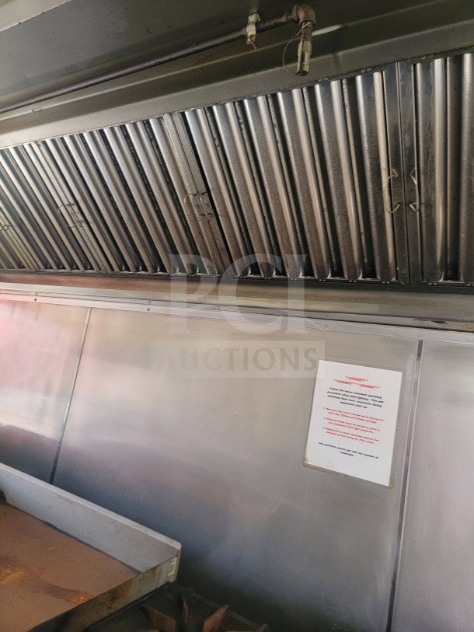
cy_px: 316
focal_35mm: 24
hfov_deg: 56.8
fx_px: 438
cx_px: 237
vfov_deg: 71.6
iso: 200
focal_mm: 6.7
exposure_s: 1/40
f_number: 1.8
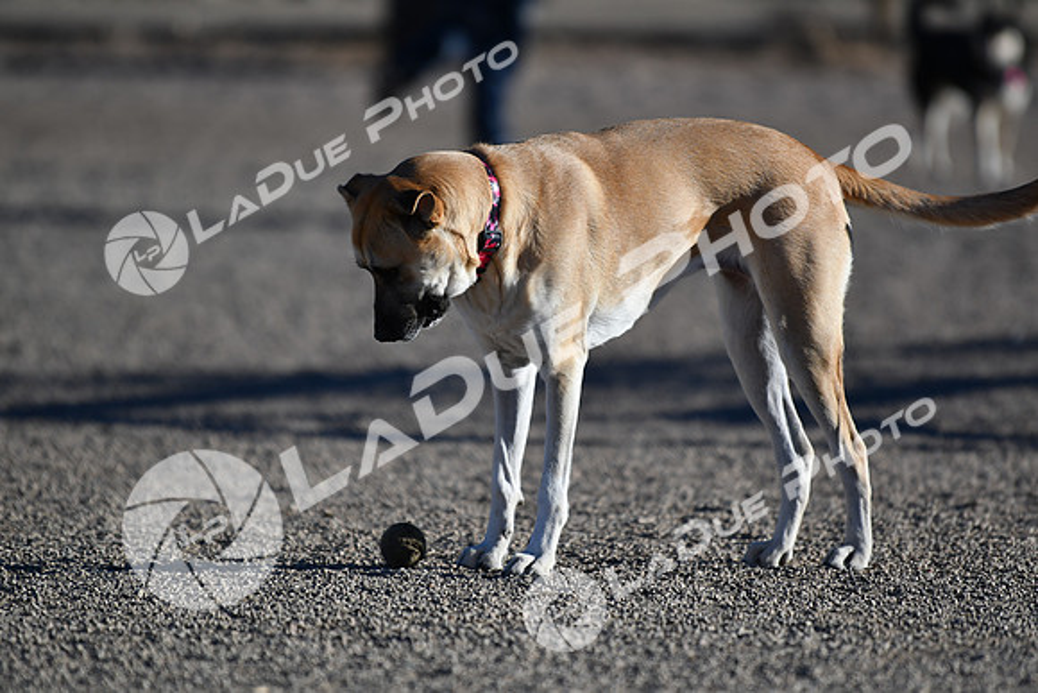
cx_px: 519
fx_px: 8652
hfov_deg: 6.9
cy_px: 346
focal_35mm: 300
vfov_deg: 4.6
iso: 125
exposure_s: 1/4000
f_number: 2.8
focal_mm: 200
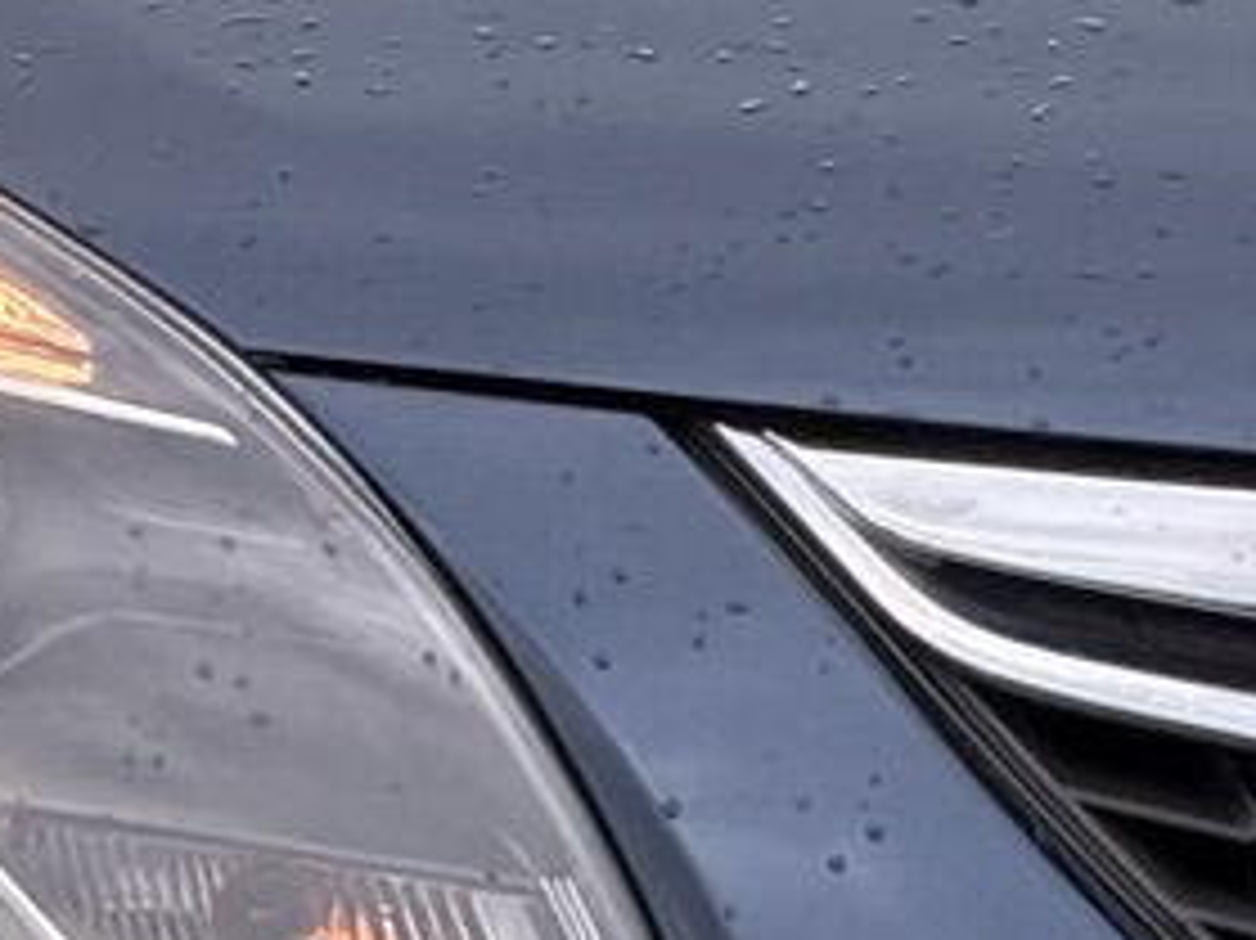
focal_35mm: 734
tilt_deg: -4.5
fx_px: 26621
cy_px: 171
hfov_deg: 2.7
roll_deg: +0.6
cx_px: 977
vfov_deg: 2.0
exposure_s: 1/121
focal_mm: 16.89
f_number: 2.8
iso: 125
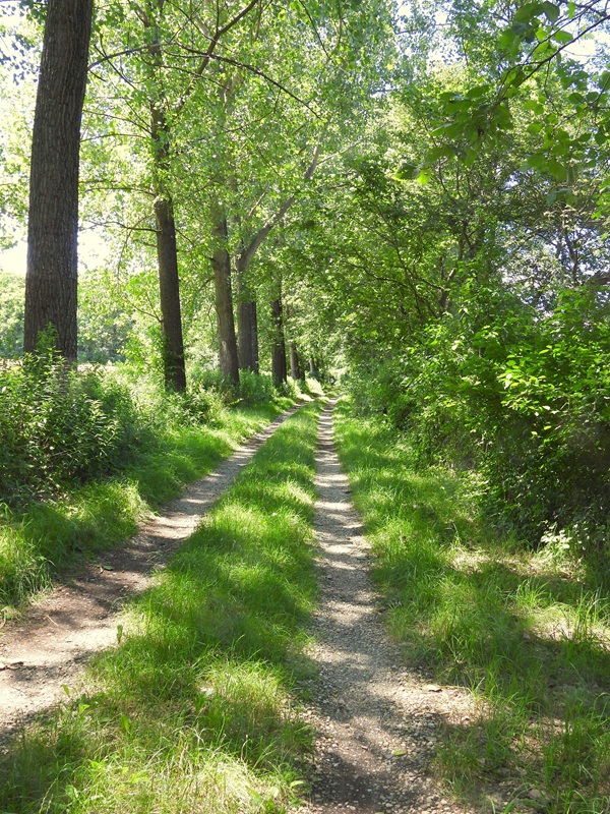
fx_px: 822
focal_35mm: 35
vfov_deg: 52.6
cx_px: 305
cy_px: 407
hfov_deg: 40.7
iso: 100
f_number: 3.2
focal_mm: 6.2
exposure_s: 1/160
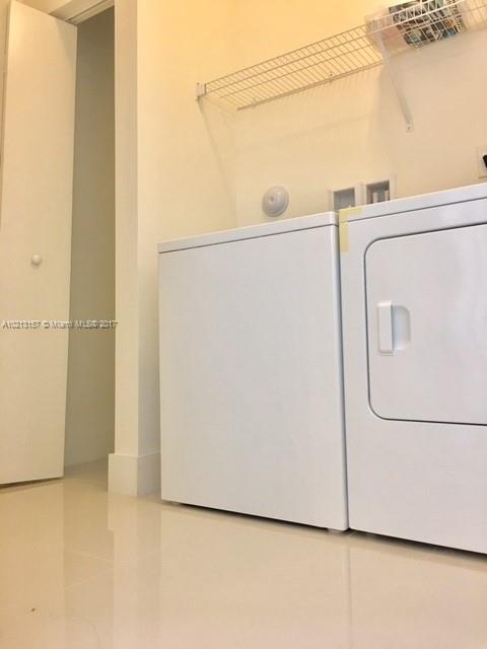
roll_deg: +1.4
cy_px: 324
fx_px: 544
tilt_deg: +4.7
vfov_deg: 61.7
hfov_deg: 48.2
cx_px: 244
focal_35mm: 29
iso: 40
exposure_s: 1/15
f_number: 2.2
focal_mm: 4.15
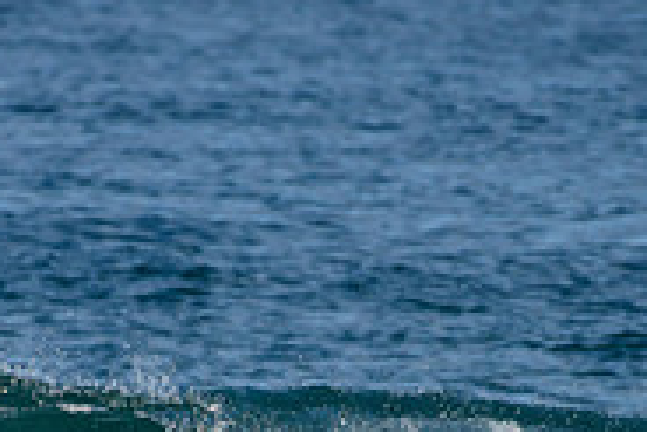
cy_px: 566
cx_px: 239
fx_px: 34803
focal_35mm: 1935
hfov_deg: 1.1
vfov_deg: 0.7
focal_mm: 500
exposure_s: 1/2000
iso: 220
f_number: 5.6
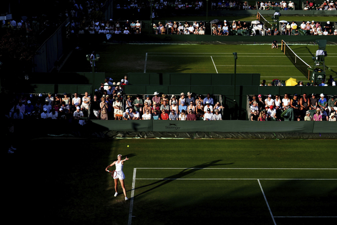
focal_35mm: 70
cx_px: 168
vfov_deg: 19.4
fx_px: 655
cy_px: 112
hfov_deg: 28.9
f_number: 4.5
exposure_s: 1/3200
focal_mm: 70
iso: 400
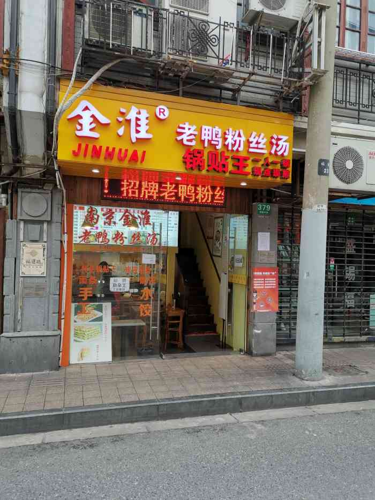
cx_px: 188
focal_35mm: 27
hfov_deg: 51.4
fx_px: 390
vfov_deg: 65.3
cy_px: 250
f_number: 1.8
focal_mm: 5.58
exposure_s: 1/204
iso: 50
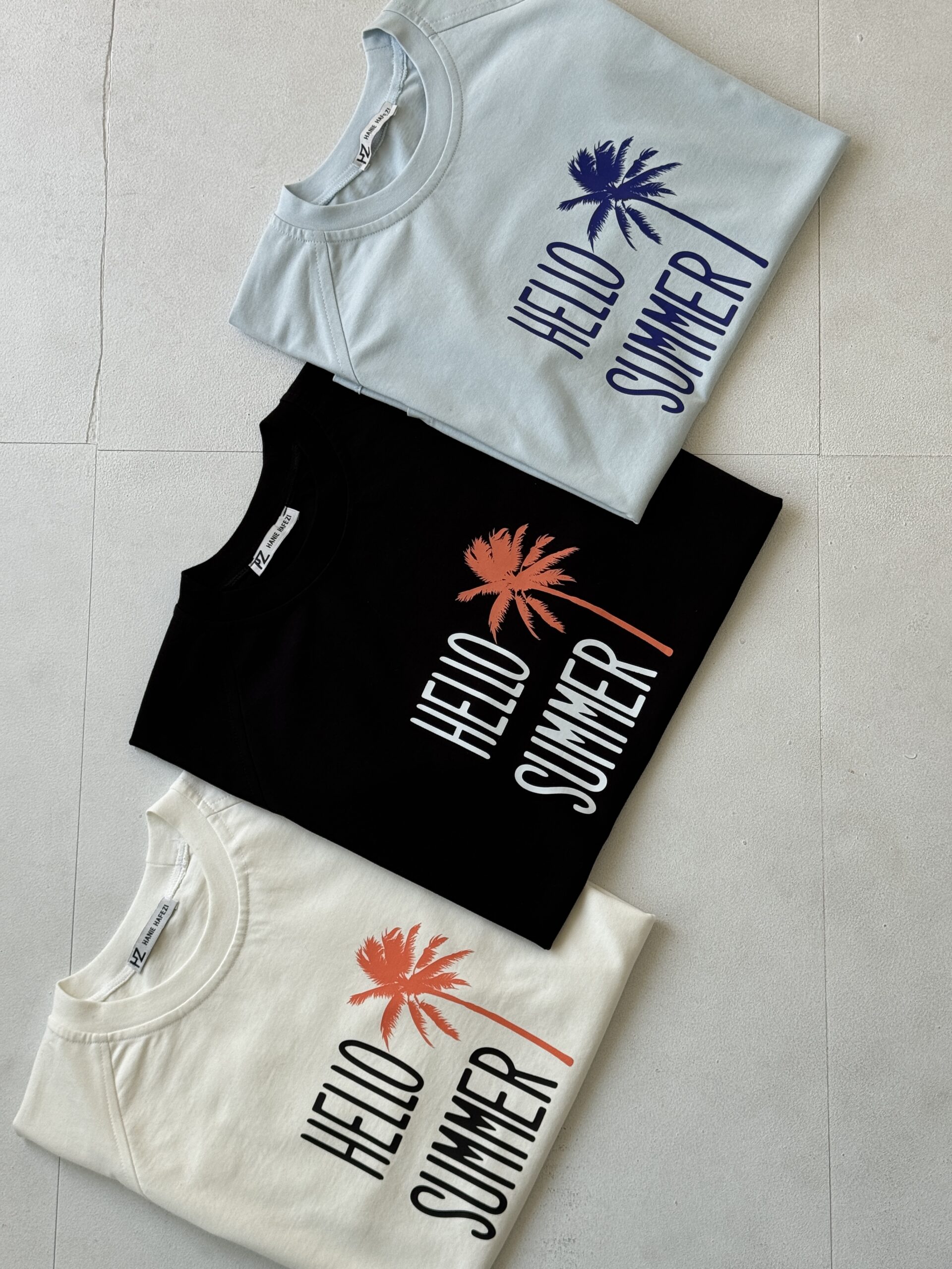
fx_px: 1760
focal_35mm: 48
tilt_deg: -81.7
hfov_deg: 30.3
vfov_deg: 39.7
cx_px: 476
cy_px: 634
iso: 64
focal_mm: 6.76
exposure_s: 1/298
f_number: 1.78
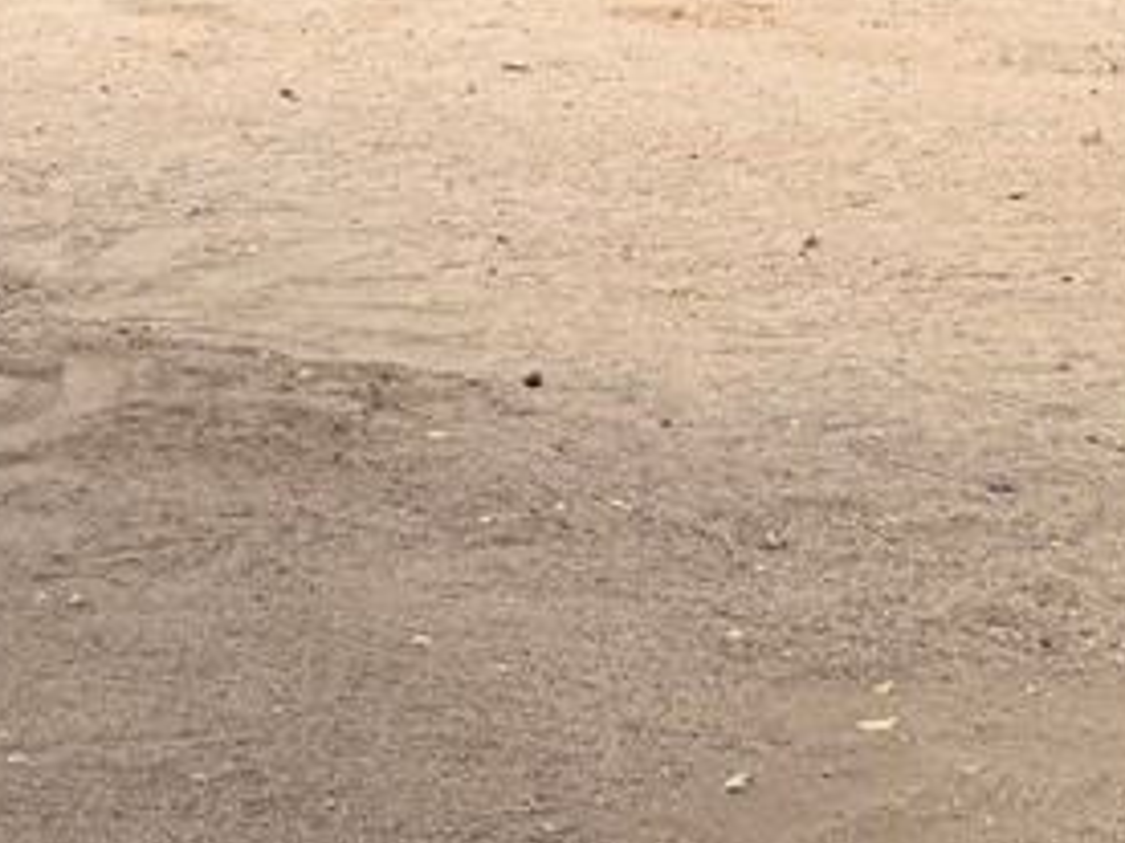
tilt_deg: -1.5
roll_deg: -0.2
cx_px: 269
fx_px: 2892
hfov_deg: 21.8
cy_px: -102
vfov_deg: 16.1
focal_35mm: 89
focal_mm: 6.76
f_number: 1.78
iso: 80
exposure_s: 1/2000
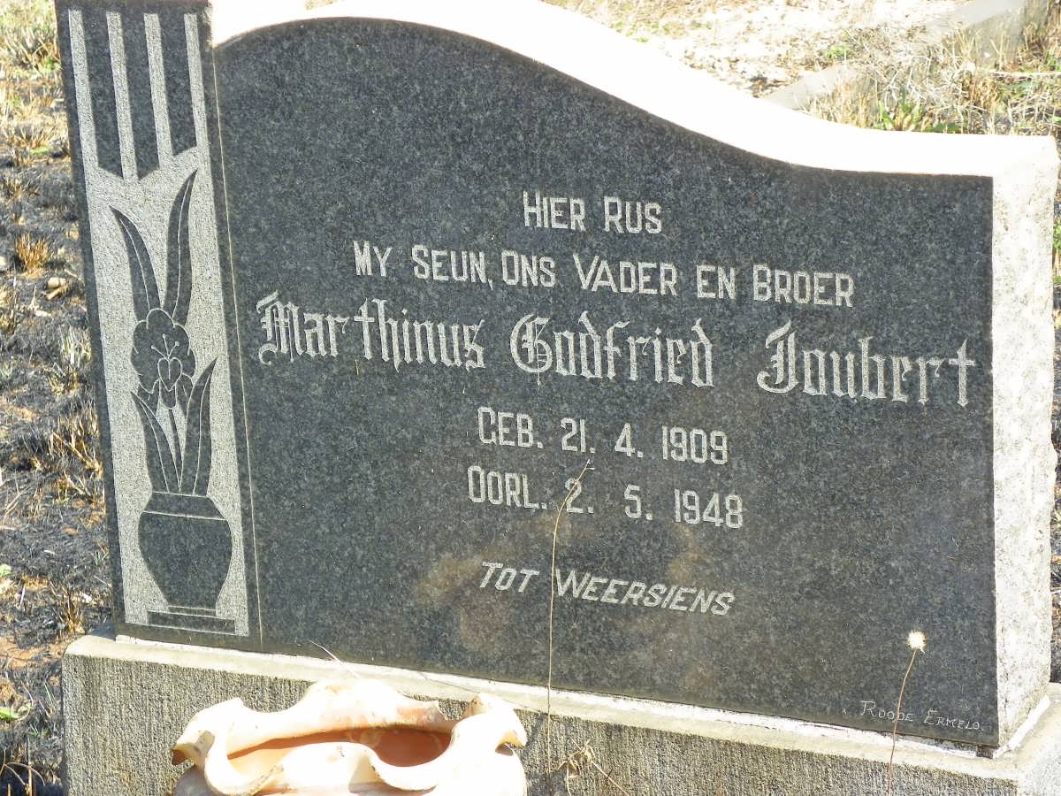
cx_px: 530
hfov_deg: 18.7
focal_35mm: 105
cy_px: 398
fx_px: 3218
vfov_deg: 14.1
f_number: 4
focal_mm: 18.8
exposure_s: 1/100
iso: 64
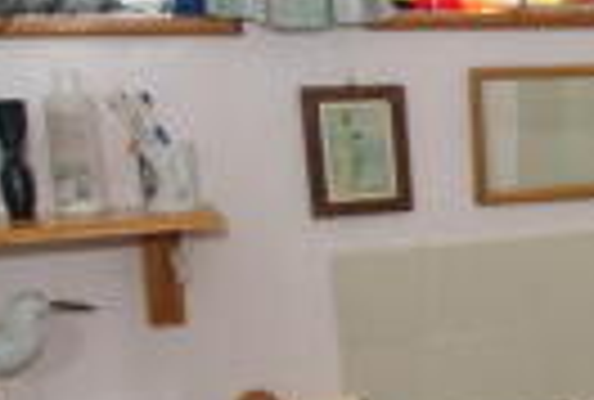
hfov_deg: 22.7
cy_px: 330
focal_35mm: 74
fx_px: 1225
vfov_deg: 18.4
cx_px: 871
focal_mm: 10
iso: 400
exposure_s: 1/60
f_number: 5.6
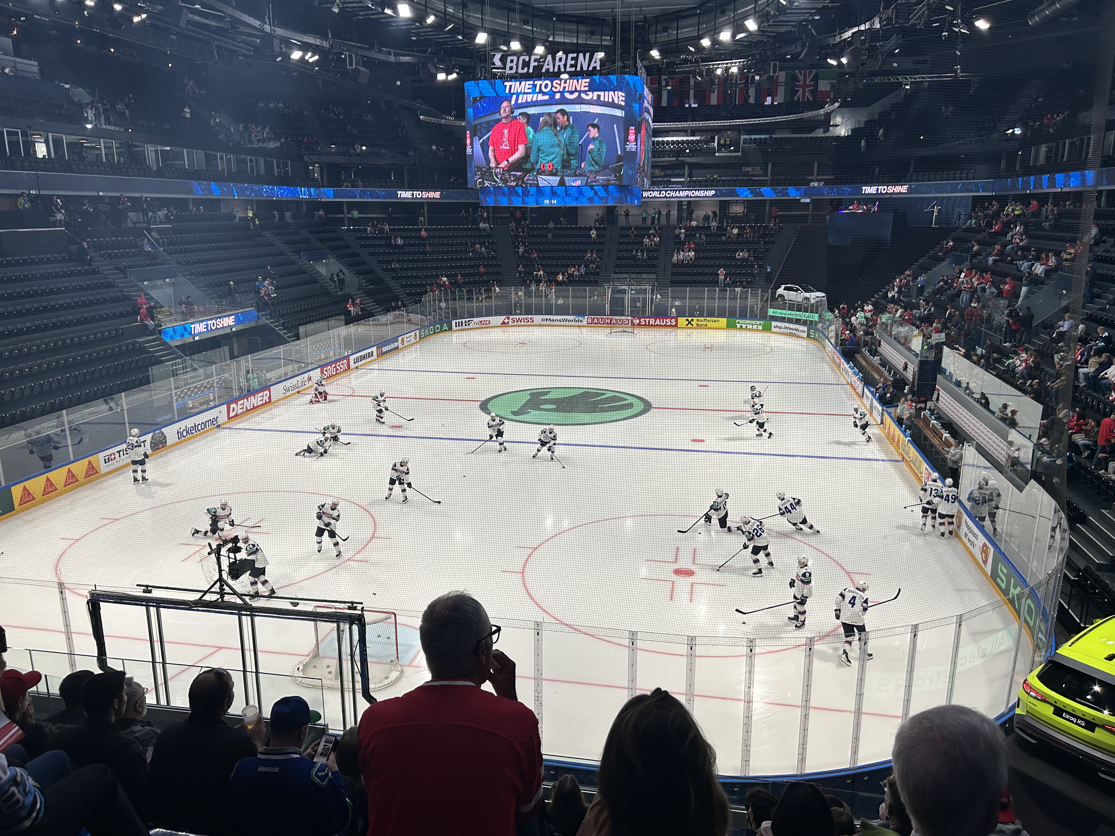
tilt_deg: -15.3
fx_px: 837
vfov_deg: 53.1
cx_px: 558
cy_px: 418
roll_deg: +1.2
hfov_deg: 67.3
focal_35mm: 26
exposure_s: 1/597
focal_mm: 5.7
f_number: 1.5
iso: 64
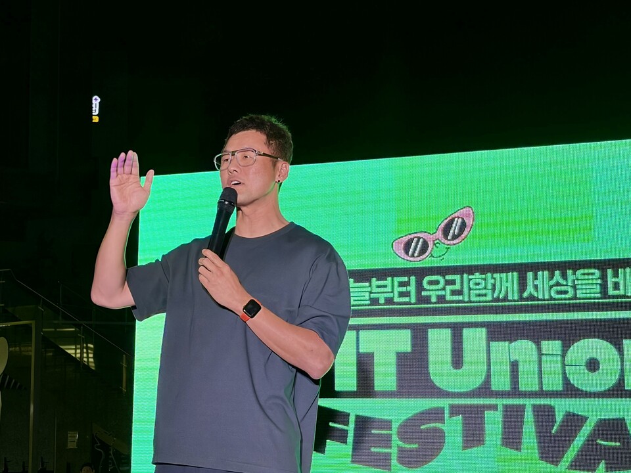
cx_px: 316
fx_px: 948
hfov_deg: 36.8
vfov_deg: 28.0
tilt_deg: +10.6
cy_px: 236
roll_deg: -0.1
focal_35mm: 52
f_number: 1.6
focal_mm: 5.96
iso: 100
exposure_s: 1/240
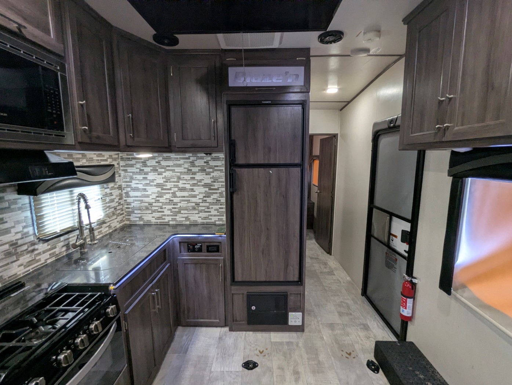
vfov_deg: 78.2
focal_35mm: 16
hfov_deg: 94.4
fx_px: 237
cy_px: 192
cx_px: 256
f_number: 2.2
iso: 157
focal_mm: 2.35
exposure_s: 1/39
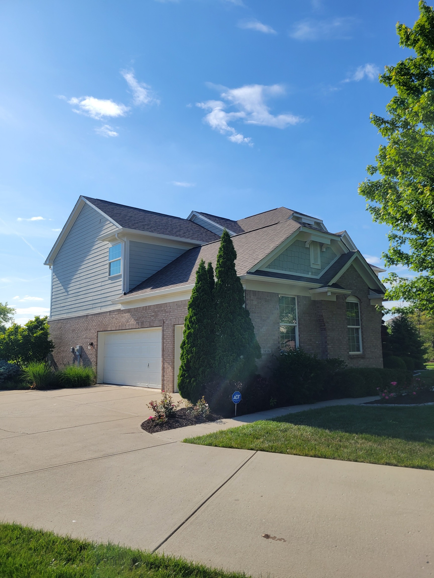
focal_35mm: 26
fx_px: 435
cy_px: 289
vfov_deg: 67.3
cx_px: 217
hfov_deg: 53.1
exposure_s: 1/2470
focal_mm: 5.4
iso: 40
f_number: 1.8
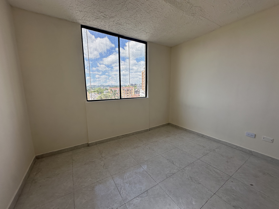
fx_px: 113
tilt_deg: -7.5
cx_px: 140
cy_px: 104
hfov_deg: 102.1
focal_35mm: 14
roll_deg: +0.9
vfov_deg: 85.7
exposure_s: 1/284
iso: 50
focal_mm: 2.22
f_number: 2.2
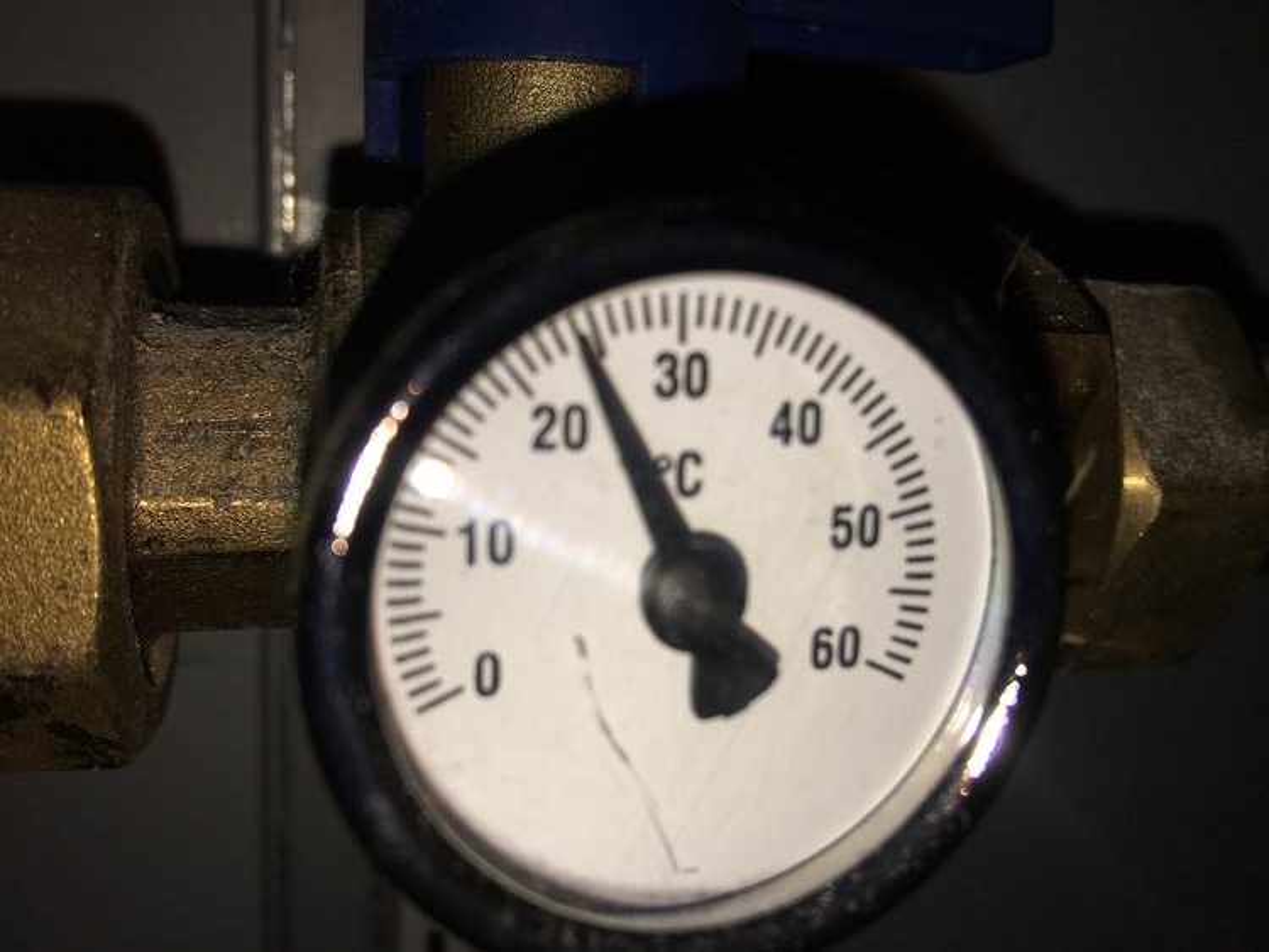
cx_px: 634
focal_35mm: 29
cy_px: 476
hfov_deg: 61.6
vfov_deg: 48.3
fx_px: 1063
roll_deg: -5.2
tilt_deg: -13.2
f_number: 2.2
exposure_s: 1/2653
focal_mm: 4.15
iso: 25
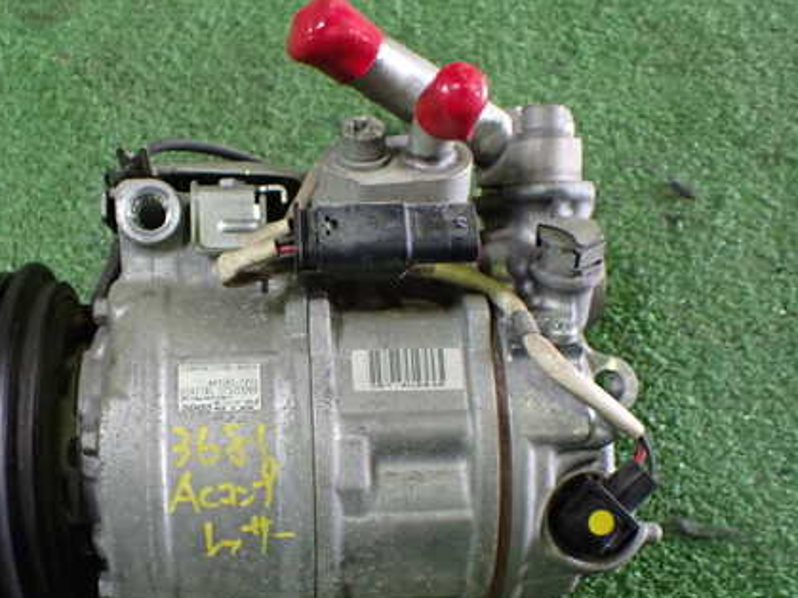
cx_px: 276
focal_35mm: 43
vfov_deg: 33.5
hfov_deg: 43.3
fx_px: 991
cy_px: 350
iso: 800
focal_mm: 5.4
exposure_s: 1/80
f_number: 2.3
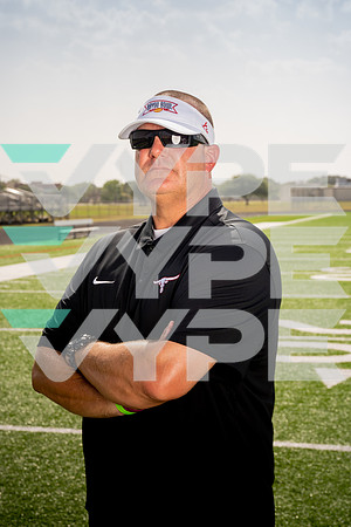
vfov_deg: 33.4
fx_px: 877
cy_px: 264
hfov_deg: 22.6
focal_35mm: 60
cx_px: 176
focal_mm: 60
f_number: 8
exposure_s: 1/250
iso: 100
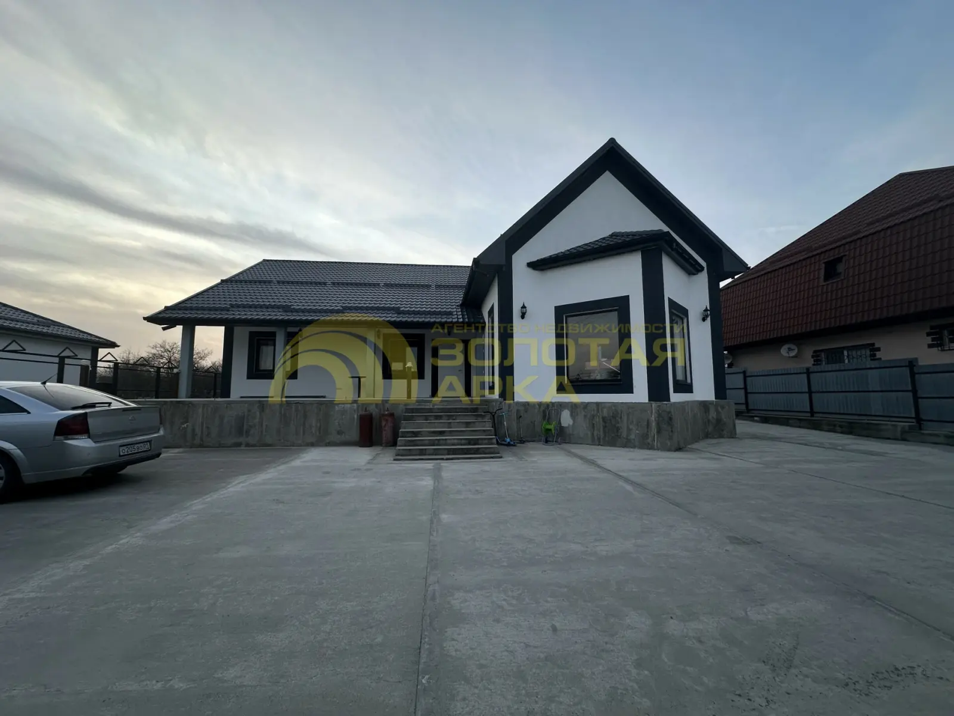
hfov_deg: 102.1
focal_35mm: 14
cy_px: 358
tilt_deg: +6.4
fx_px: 386
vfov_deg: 85.7
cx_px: 477
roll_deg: +0.1
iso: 40
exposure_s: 1/100
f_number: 2.2
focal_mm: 2.22
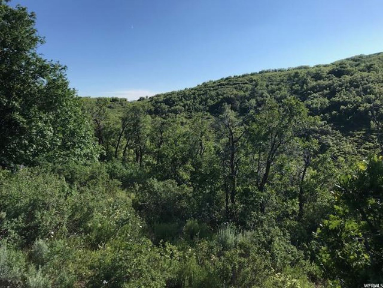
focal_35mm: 28
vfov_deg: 49.7
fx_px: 310
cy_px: 144
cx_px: 192
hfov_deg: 63.4
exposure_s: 1/1650
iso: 20
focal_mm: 3.99
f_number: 1.8
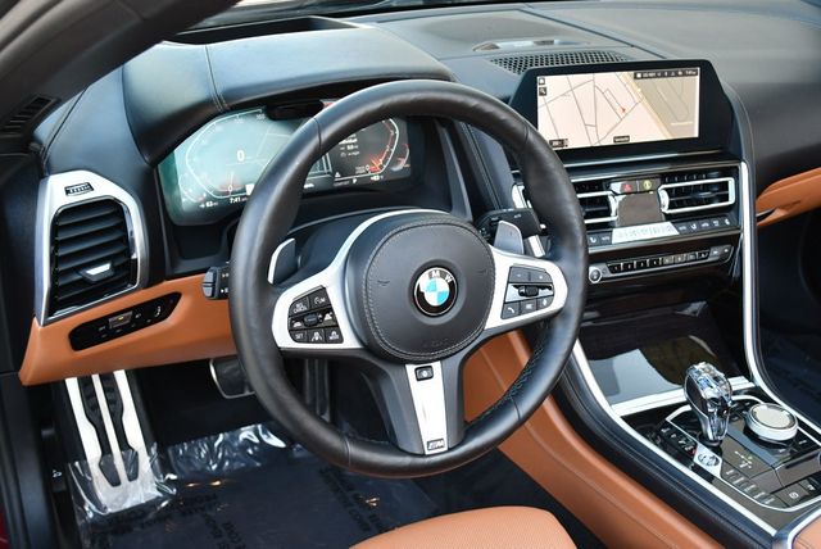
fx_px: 913
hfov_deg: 48.4
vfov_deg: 33.5
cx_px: 410
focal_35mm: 40
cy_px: 274
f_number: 3.8
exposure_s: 1/250
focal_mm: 20
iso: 720
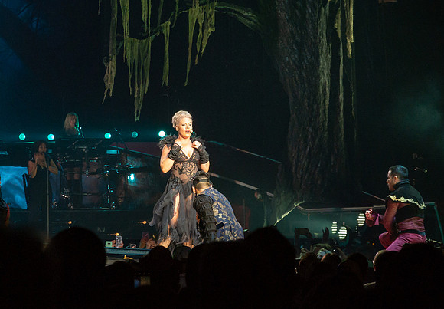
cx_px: 194
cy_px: 166
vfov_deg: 6.2
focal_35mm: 230
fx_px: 2871
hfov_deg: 8.8
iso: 800
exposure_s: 1/100
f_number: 5.6
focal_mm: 69
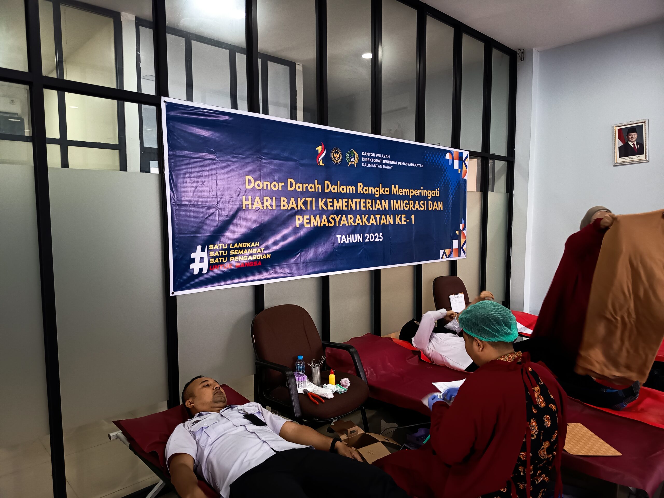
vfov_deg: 56.8
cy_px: 249
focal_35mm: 24
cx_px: 332
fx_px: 460
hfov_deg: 71.6
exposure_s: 1/25
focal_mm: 5.27
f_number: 1.7
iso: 741
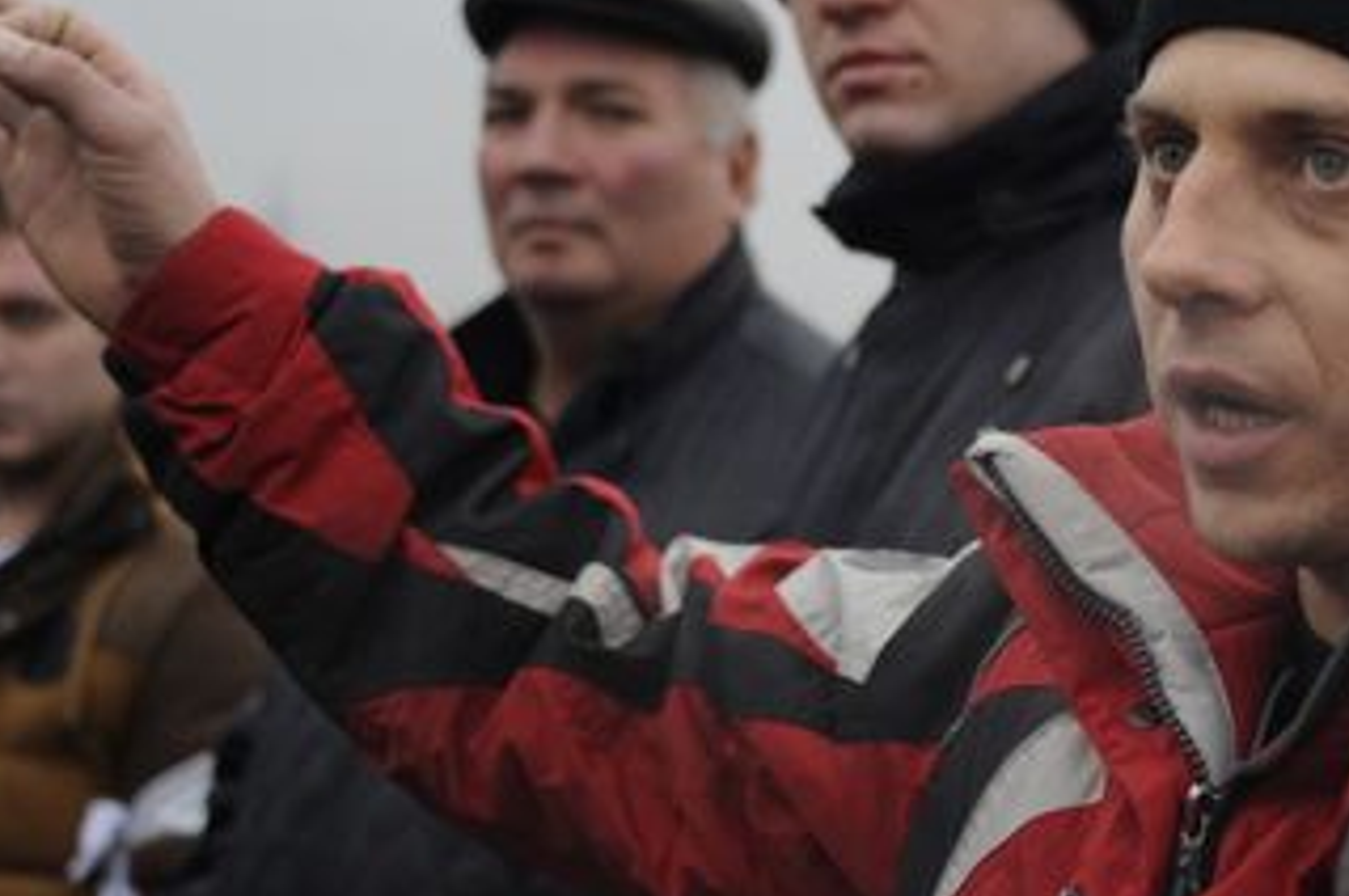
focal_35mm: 123
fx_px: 4604
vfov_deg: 11.1
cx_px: 1239
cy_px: 363
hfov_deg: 16.4
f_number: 4.5
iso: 800
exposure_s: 1/160
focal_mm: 56
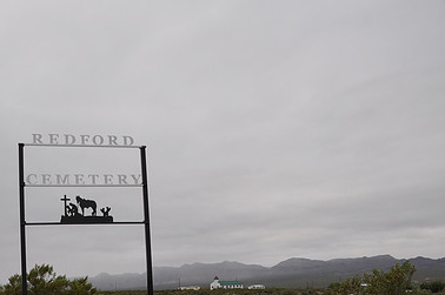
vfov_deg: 28.9
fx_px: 568
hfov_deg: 41.5
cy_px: 205
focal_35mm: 46
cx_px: 109
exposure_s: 1/60
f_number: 8
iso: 200
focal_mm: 20
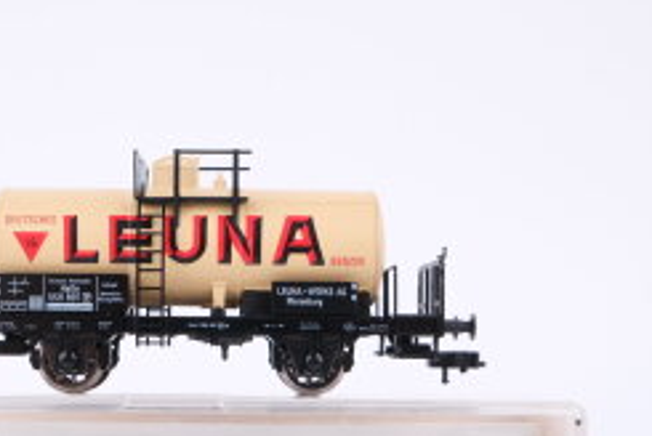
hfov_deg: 30.2
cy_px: 409
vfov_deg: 20.2
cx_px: 213
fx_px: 1197
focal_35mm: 66
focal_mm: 18
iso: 500
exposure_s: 1/125
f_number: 10
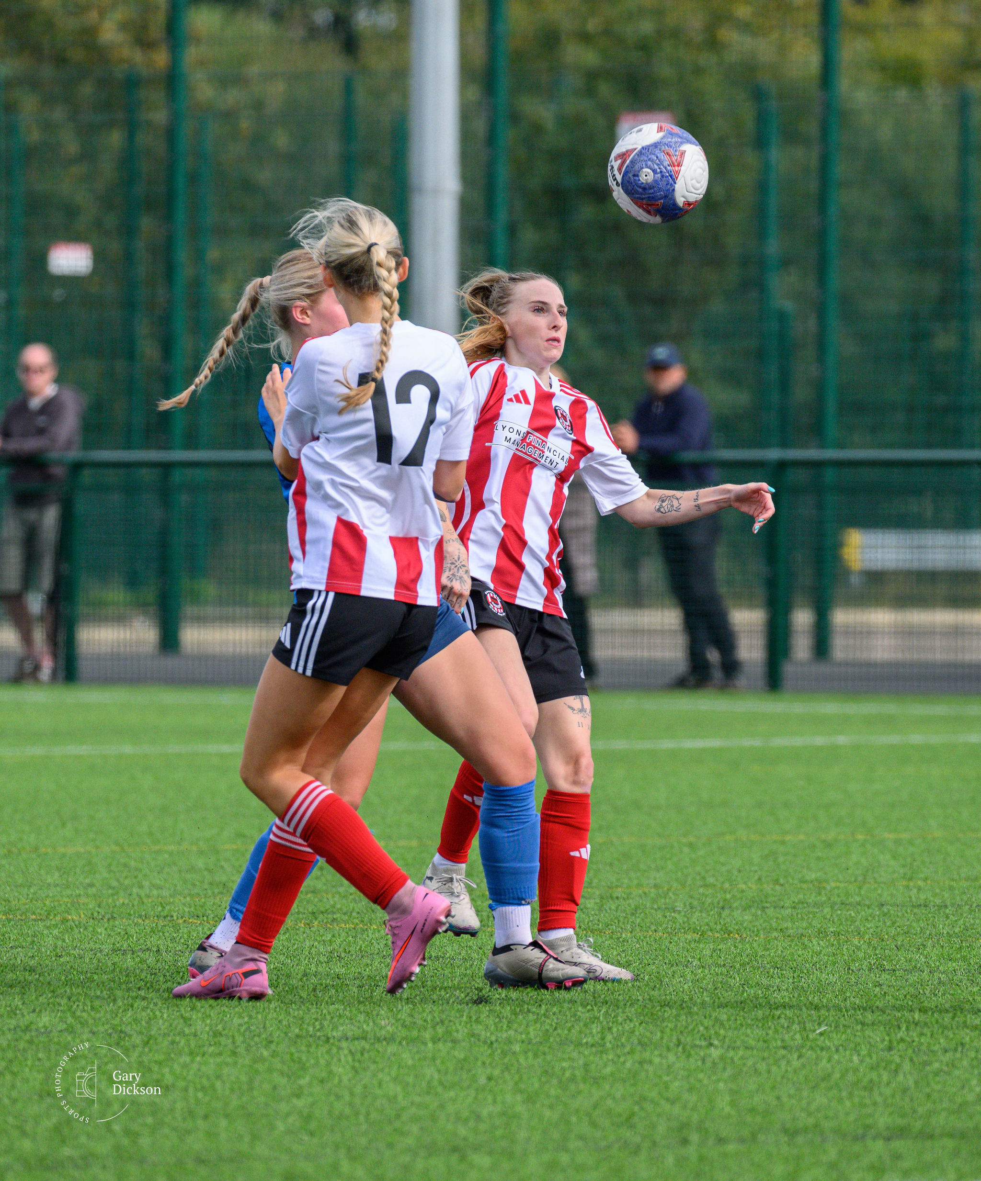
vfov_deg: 3.8
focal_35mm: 507
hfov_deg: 3.1
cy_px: 618
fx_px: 18011
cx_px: 522
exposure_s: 1/2000
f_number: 5
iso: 720
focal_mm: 270
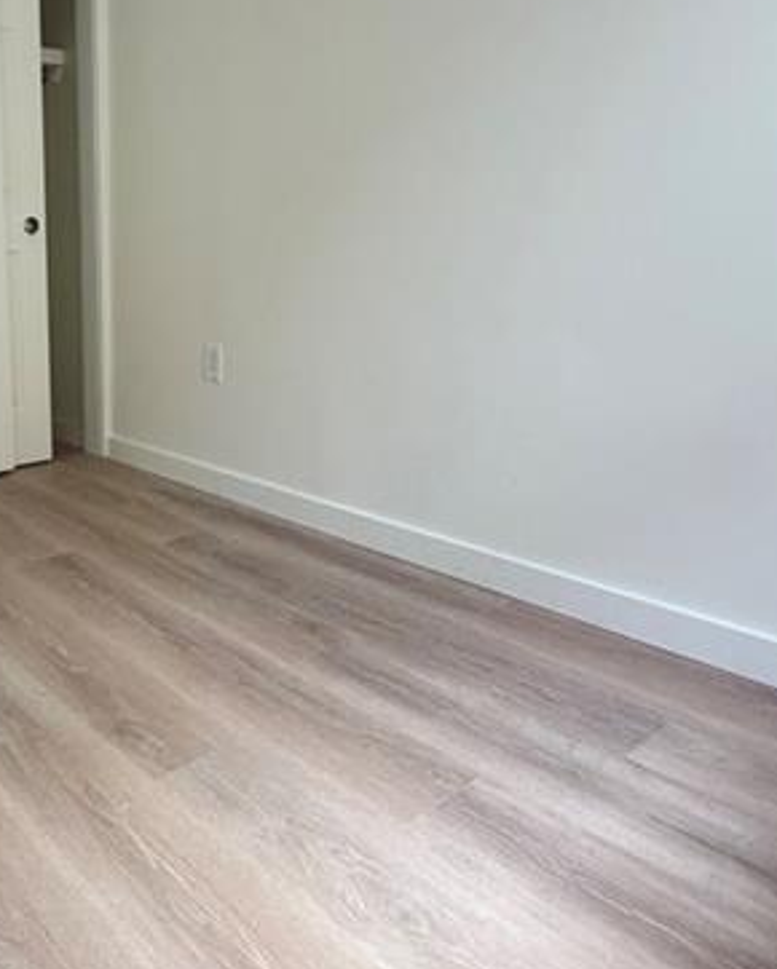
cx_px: 46
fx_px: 833
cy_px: 385
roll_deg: +1.4
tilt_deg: -9.9
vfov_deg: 59.9
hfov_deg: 44.4
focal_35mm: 29
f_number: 2.2
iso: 250
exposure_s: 1/121
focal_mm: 2.22
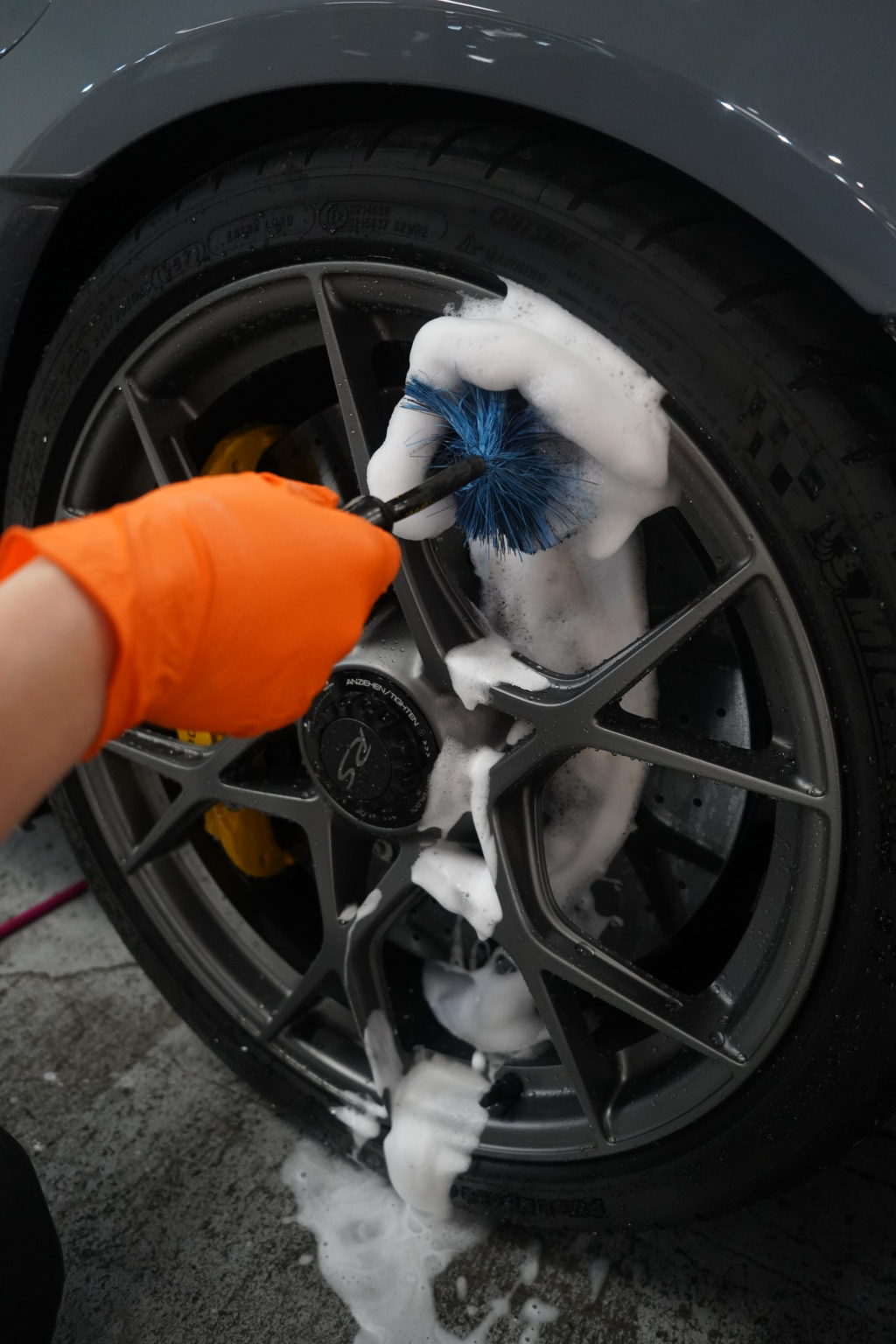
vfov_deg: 65.5
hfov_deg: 46.4
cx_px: 448
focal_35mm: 28
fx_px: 1045
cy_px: 672
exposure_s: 1/160
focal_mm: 28
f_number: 4
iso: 5000
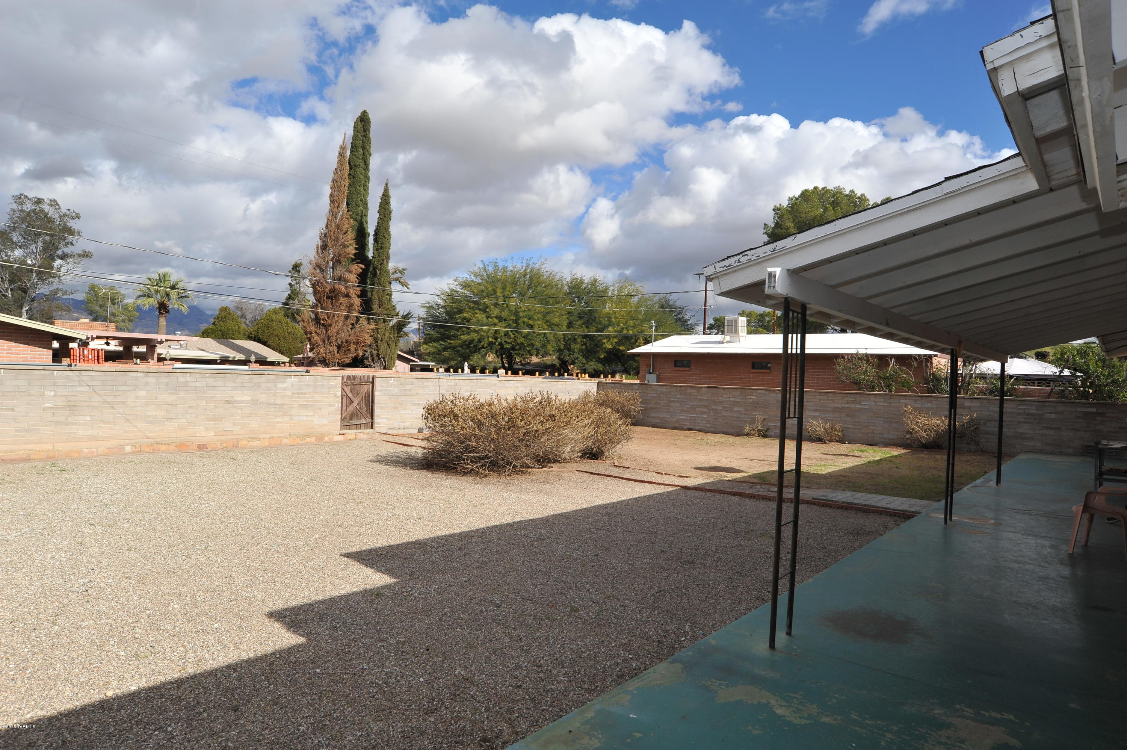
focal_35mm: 21
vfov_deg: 59.4
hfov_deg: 81.2
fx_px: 657
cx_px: 564
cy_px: 375
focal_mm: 21
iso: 320
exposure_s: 1/320
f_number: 14
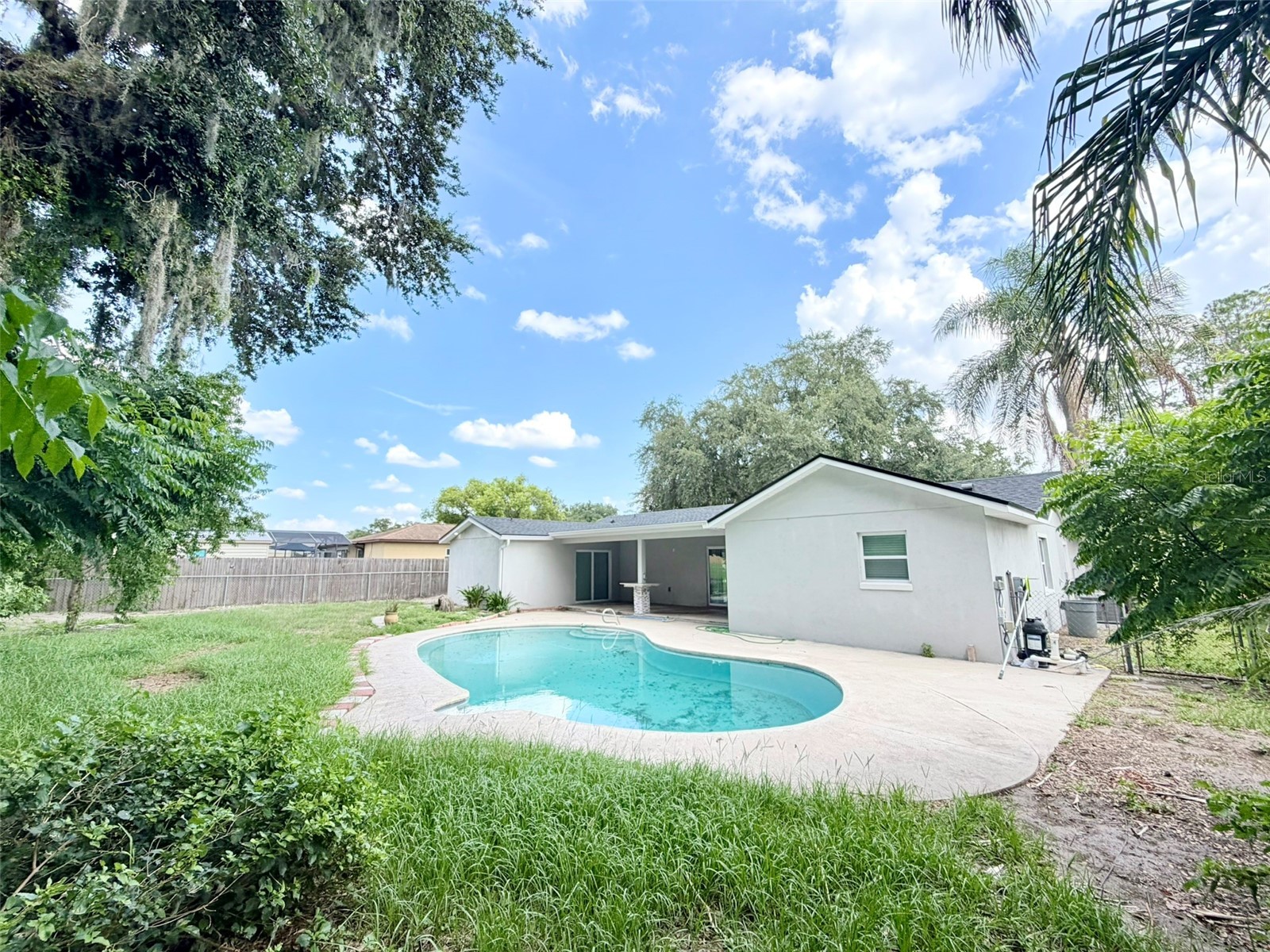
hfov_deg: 102.1
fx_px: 514
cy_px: 476
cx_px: 635
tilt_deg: +9.9
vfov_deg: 85.7
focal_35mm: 14
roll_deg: +0.4
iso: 50
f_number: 2.2
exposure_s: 1/502
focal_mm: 2.22
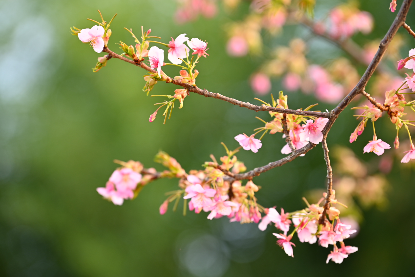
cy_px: 138
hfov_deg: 10.3
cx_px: 208
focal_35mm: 200
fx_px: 2305
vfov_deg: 6.9
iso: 100
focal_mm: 200
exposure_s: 1/40
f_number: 4
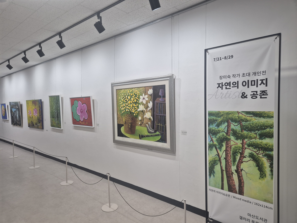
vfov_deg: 58.9
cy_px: 112
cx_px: 148
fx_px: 197
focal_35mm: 23
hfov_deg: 73.9
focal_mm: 5.4
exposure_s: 1/120
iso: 80
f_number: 1.8
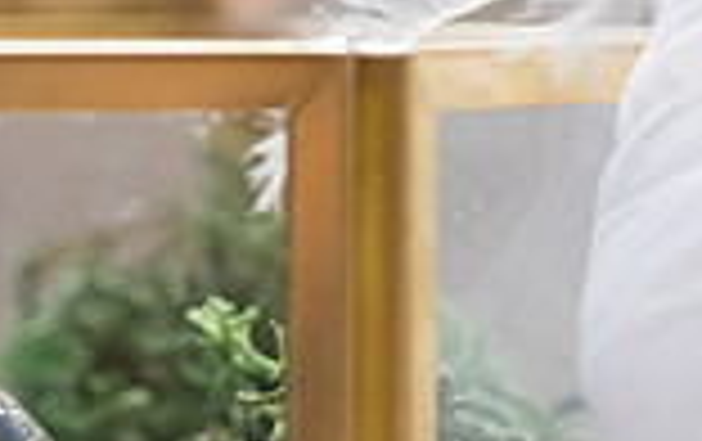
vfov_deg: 3.3
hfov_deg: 5.3
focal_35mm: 397
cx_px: -220
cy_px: 398
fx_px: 7606
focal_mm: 105
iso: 2000
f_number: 9
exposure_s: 1/320
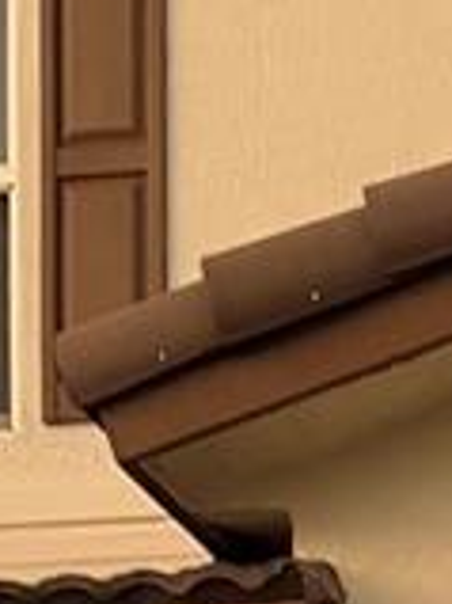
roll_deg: -0.6
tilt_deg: -0.1
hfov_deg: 8.1
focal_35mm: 181
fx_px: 3155
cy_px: 1425
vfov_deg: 9.7
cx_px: 581
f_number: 1.78
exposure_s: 1/40
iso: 640
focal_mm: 6.76
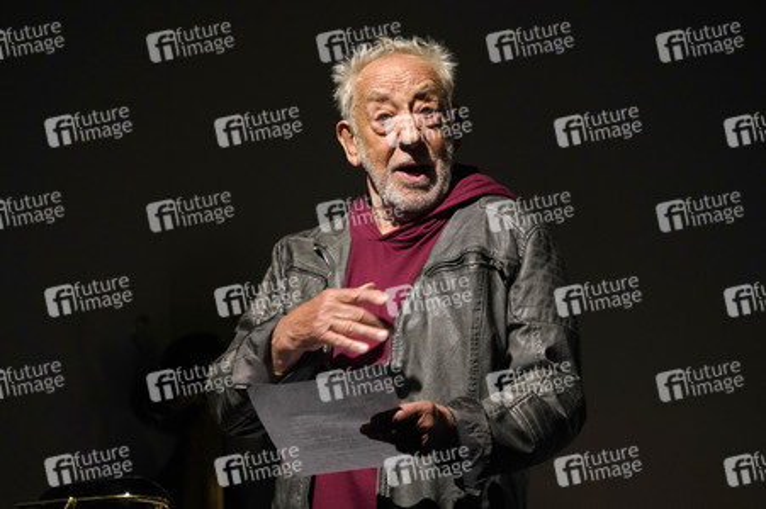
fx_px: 3806
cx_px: 383
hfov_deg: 11.5
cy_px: 254
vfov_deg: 7.7
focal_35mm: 179
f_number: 5.6
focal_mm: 179
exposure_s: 1/200
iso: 2000
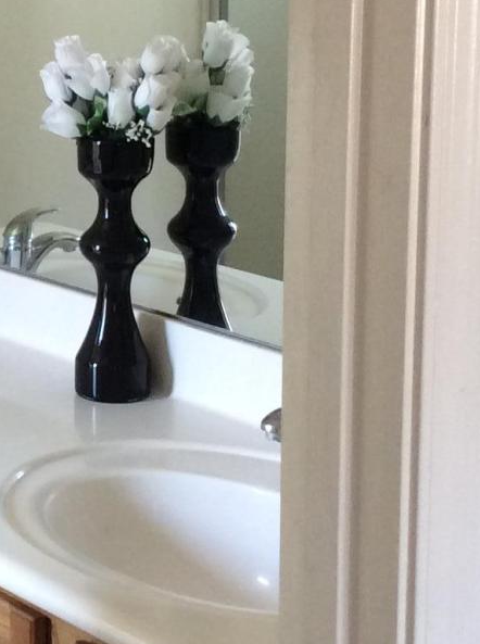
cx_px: -165
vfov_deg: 18.2
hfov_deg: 13.1
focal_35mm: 108
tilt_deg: -10.7
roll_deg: +0.5
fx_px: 2005
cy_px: 192
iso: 80
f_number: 2.4
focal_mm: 3.3
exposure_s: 1/24
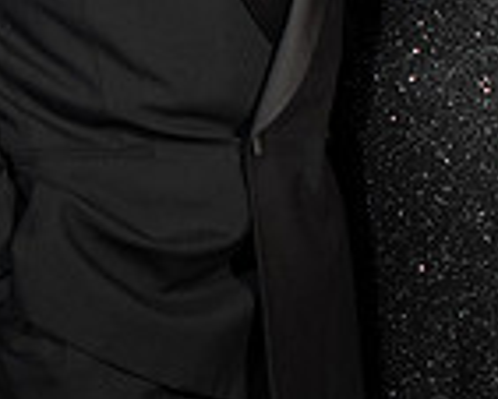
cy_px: -56
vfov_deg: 7.8
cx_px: 261
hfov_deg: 9.8
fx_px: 2906
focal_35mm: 197
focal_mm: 65.6
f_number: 2.8
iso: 1600
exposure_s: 1/160
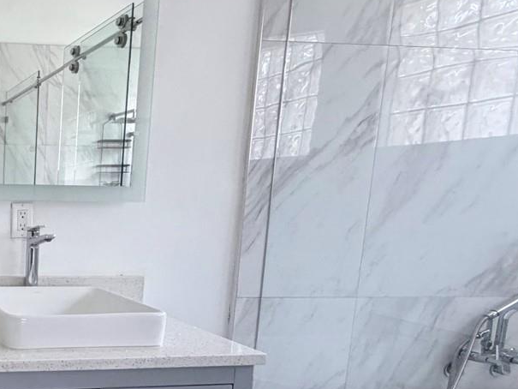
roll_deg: +0.3
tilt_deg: -7.7
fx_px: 554
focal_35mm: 37
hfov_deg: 37.9
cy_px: 270
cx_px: -100
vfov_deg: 38.1
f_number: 2.2
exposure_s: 1/121
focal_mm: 2.22
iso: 250
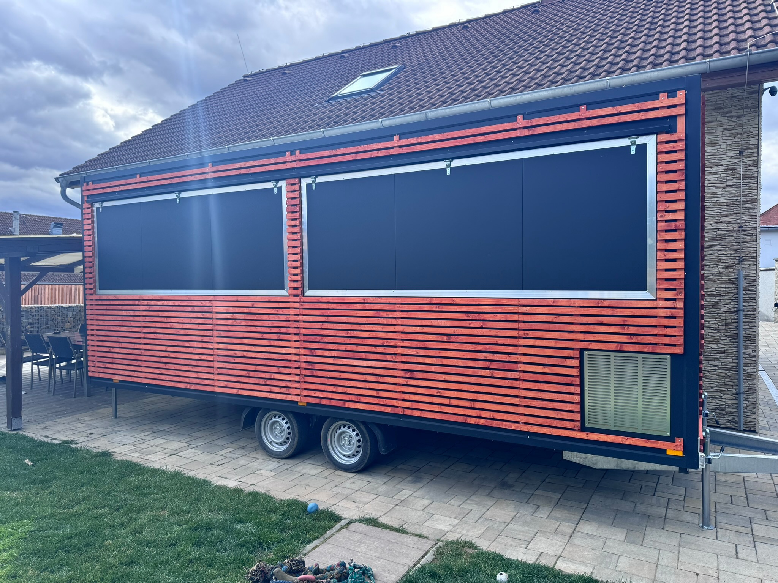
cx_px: 389
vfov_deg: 56.8
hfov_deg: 71.6
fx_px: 539
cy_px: 292
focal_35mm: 24
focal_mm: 6.86
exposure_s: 1/1112
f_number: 1.78
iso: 80
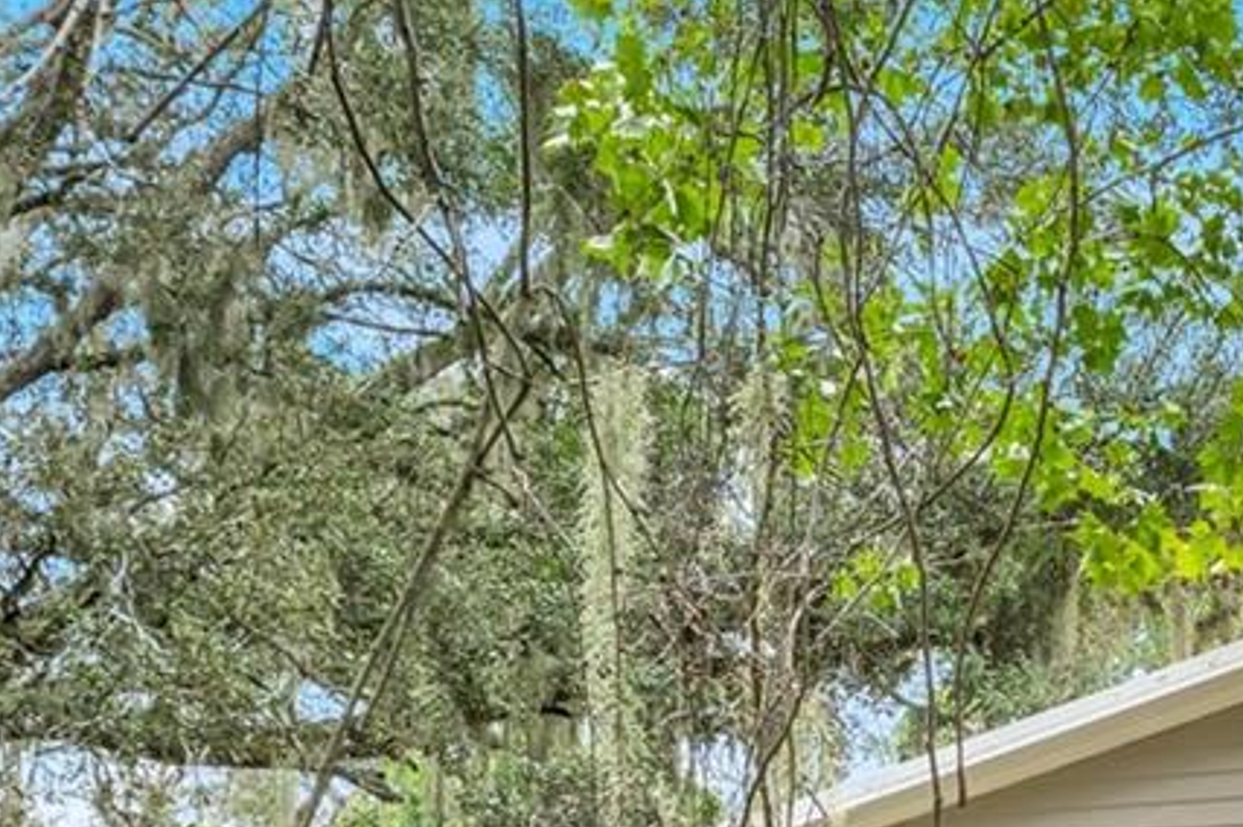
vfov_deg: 14.0
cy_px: 1133
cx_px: 1371
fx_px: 3202
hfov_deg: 20.9
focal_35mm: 93
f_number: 9
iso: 100
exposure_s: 1/40
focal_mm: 16.5
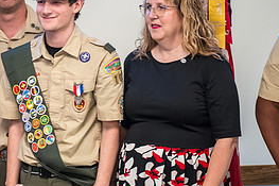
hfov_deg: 7.8
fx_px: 2052
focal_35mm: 265
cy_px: 81
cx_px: 86
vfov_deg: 5.2
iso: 3200
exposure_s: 1/125
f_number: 4
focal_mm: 120
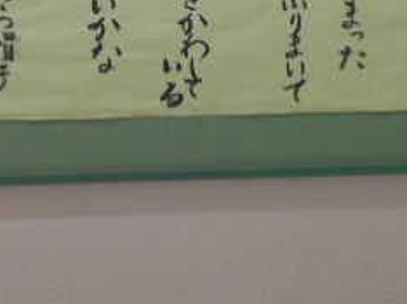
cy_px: -59
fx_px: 1092
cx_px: 188
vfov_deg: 15.3
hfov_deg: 21.1
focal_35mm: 93
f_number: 3.6
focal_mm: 5.8
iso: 125
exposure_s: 1/30
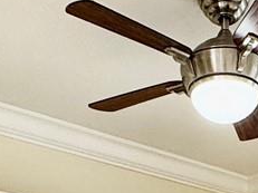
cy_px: 475
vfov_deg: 12.0
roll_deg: +0.3
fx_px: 723
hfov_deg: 19.9
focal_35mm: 97
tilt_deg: -4.7
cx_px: 228
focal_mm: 2.22
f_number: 2.2
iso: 80
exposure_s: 1/120
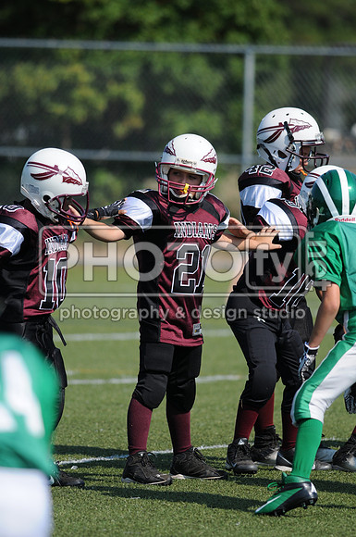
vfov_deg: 4.6
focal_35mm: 450
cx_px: 178
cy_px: 268
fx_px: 6694
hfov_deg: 3.0
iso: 200
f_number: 4
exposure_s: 1/2000
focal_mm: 300
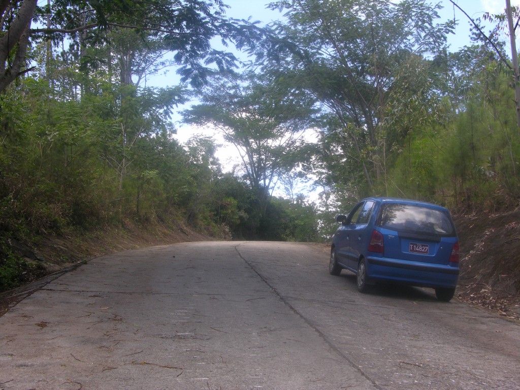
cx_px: 260
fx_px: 631
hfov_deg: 44.8
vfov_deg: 34.3
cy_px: 195
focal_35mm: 42
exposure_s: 1/100
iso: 50
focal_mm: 10.7
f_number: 4.6
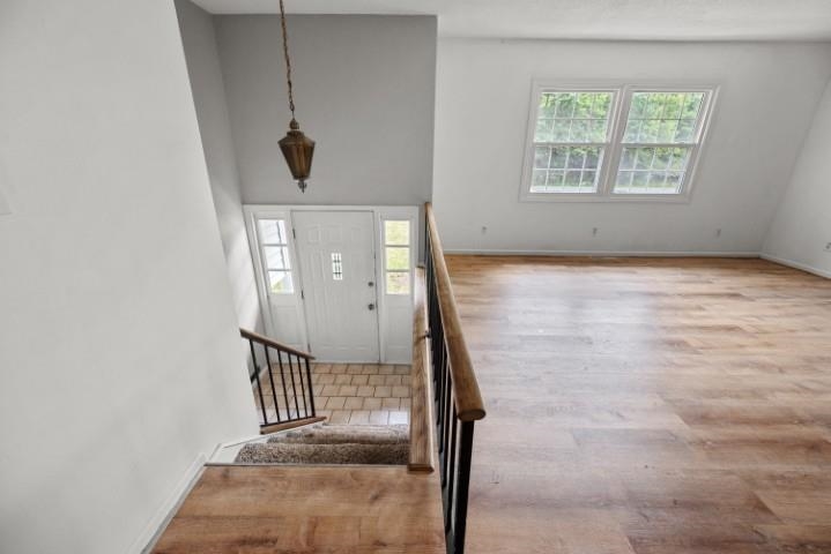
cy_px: 277
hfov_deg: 104.2
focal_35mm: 14
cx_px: 416
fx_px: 323
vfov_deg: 81.3
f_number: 6.3
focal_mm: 14
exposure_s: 1/40
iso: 400
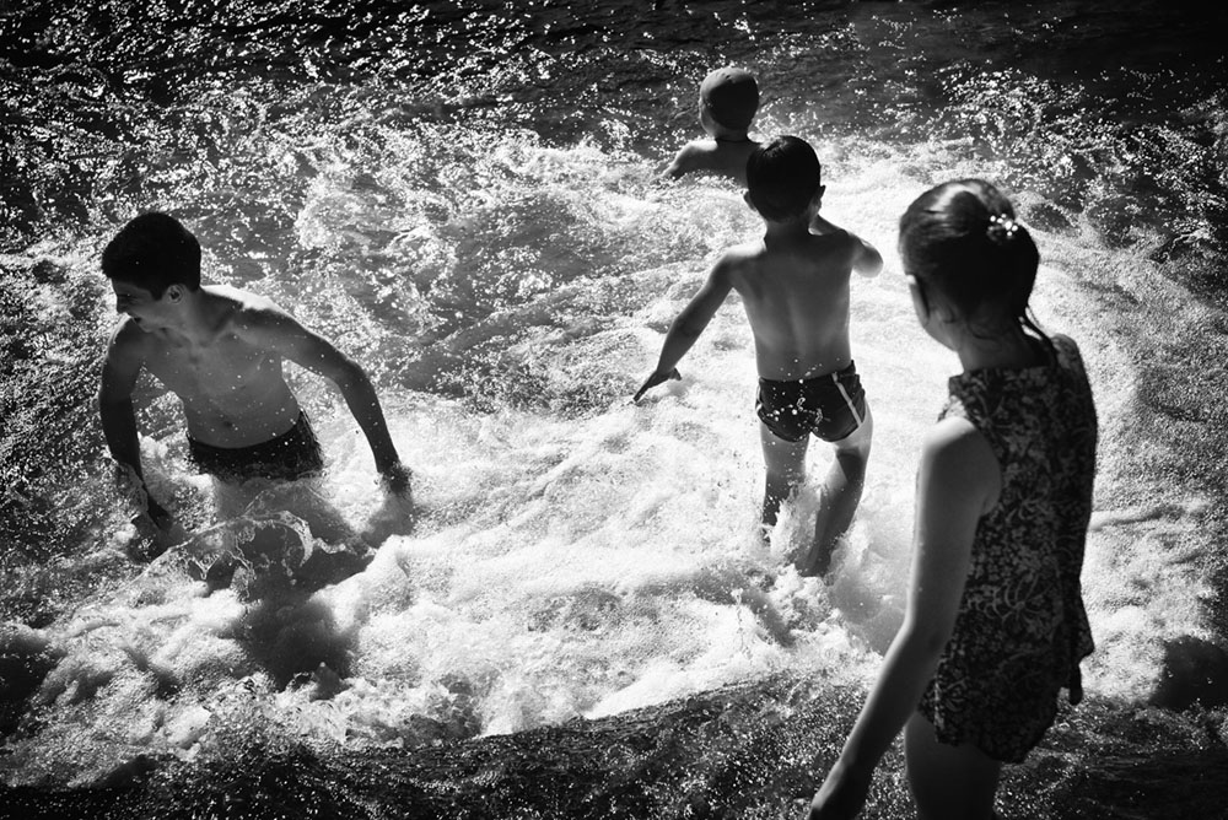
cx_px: 614
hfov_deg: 27.0
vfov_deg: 18.2
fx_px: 2560
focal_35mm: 75
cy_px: 410
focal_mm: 75
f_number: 5.6
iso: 100
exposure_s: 1/2500
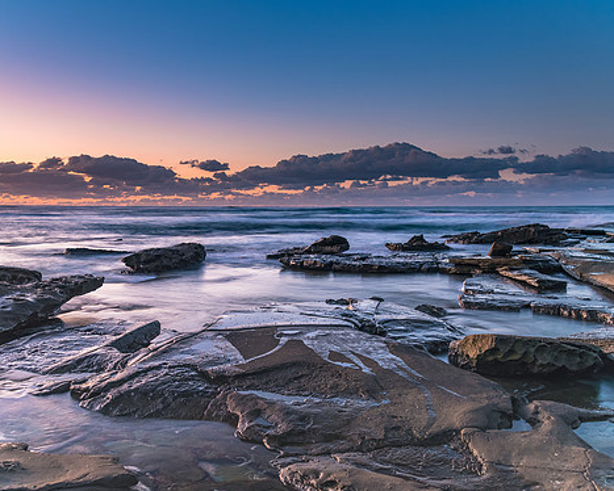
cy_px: 250
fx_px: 527
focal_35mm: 29
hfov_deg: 60.4
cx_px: 284
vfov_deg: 50.0
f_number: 7.1
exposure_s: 2.5
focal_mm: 24
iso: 320
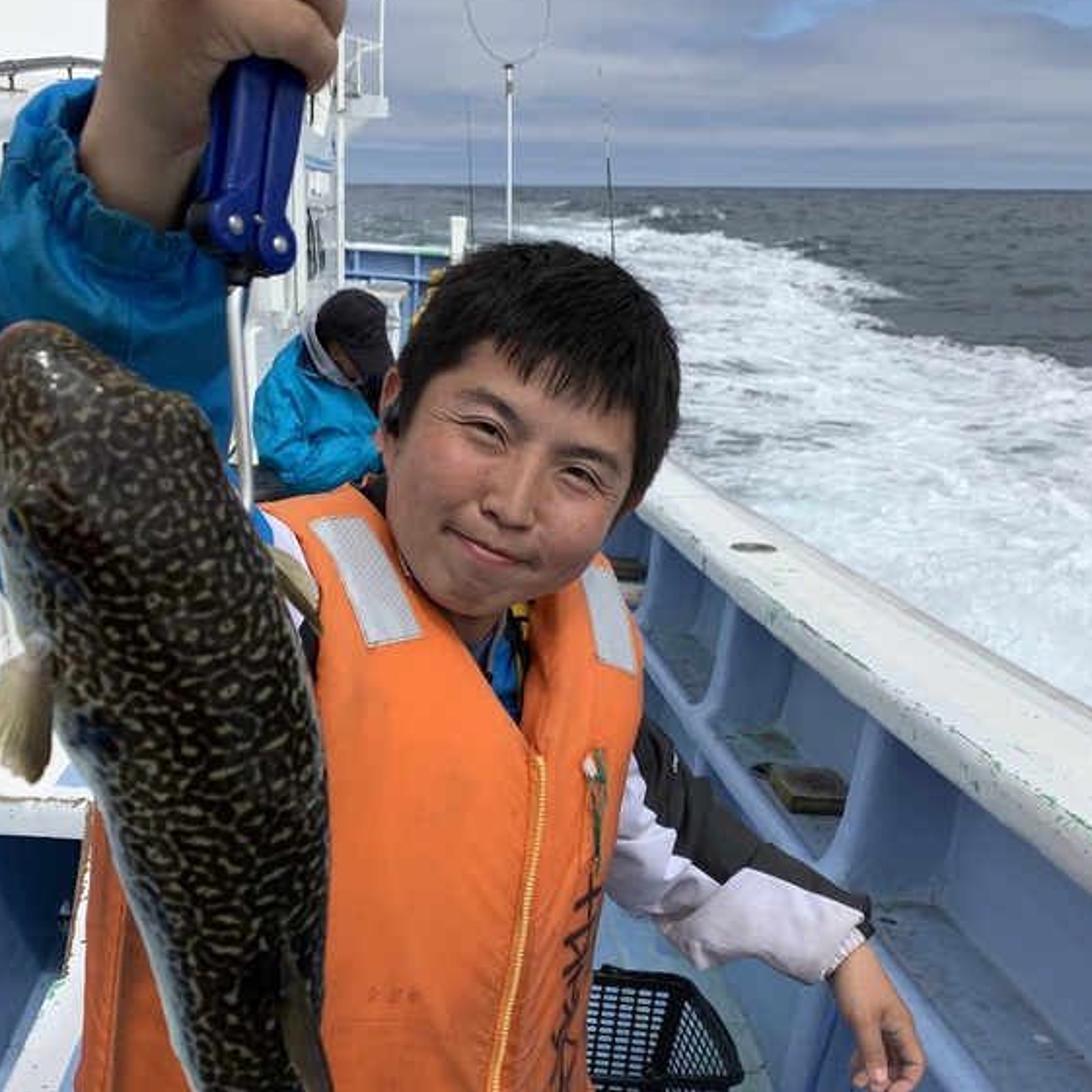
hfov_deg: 47.2
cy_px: 615
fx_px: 1249
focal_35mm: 35
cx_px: 492
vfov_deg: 47.1
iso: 25
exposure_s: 1/2915
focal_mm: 4.25
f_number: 1.8
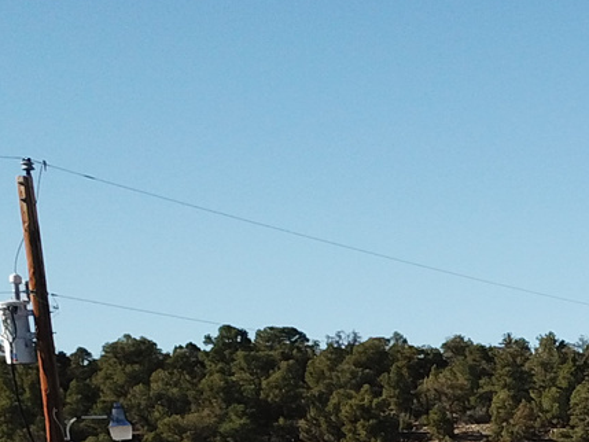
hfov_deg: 13.9
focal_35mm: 124
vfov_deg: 10.4
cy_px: 1034
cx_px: 1097
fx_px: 2110
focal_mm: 4.73
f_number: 2.2
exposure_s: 1/1149
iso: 100
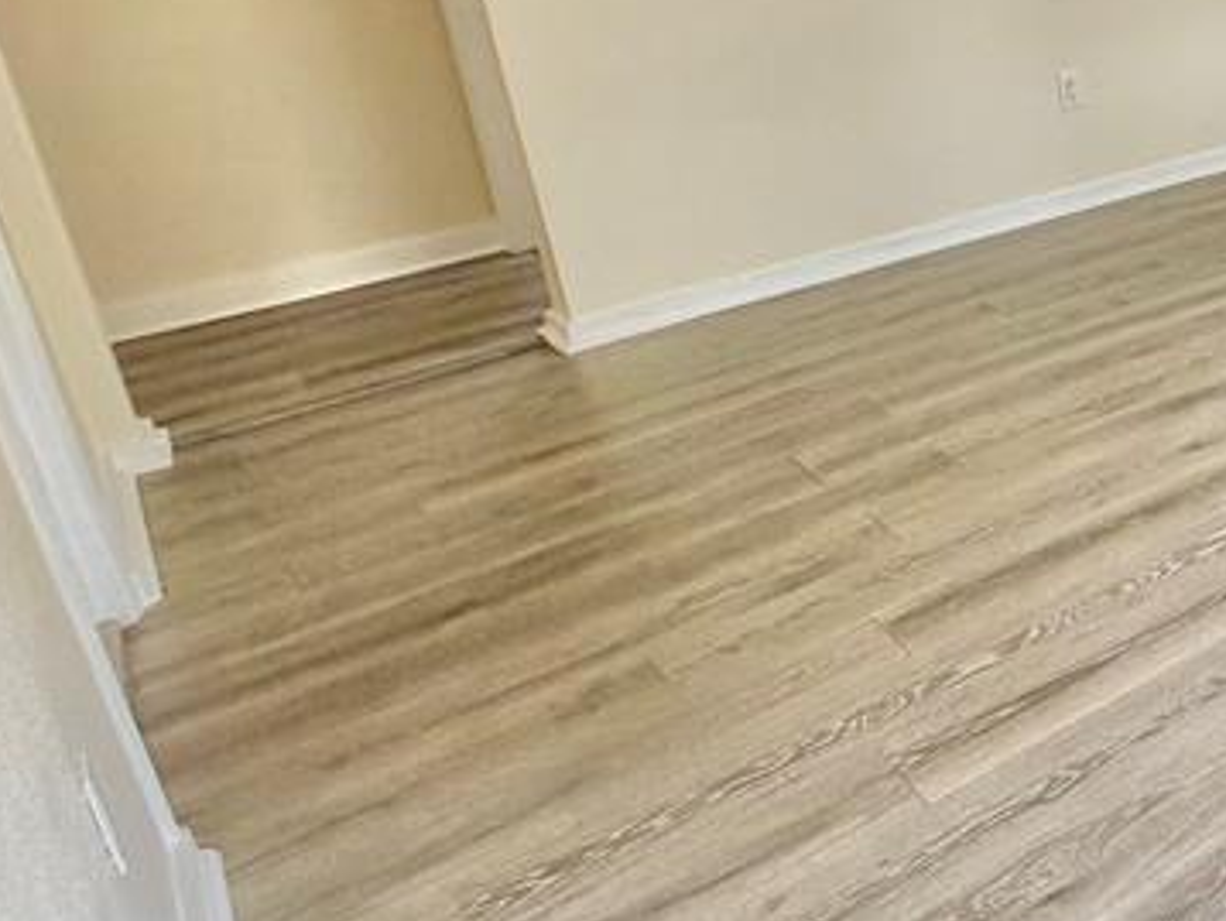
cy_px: 140
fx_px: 1418
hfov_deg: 33.2
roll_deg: +2.1
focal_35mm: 40
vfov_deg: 34.5
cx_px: 1623
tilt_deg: -16.1
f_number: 2.2
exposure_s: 1/120
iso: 80
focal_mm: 2.22
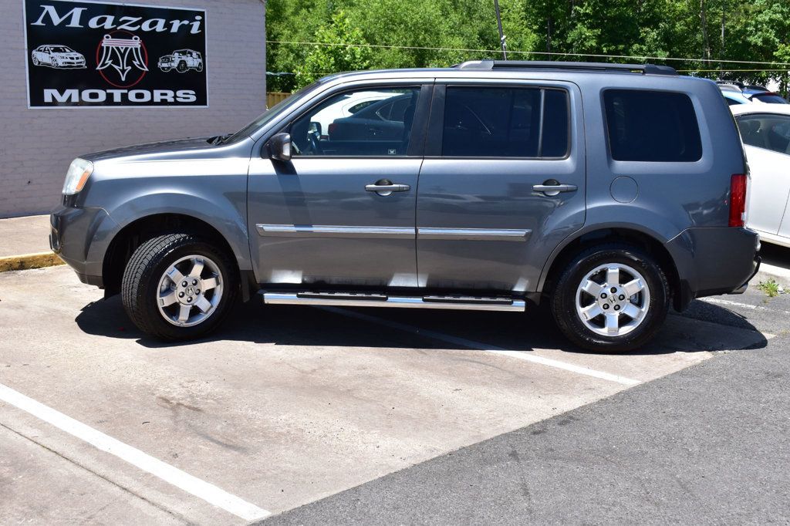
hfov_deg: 42.3
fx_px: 1020
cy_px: 263
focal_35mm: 46
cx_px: 395
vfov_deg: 28.9
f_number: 11
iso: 400
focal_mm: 31
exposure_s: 1/500
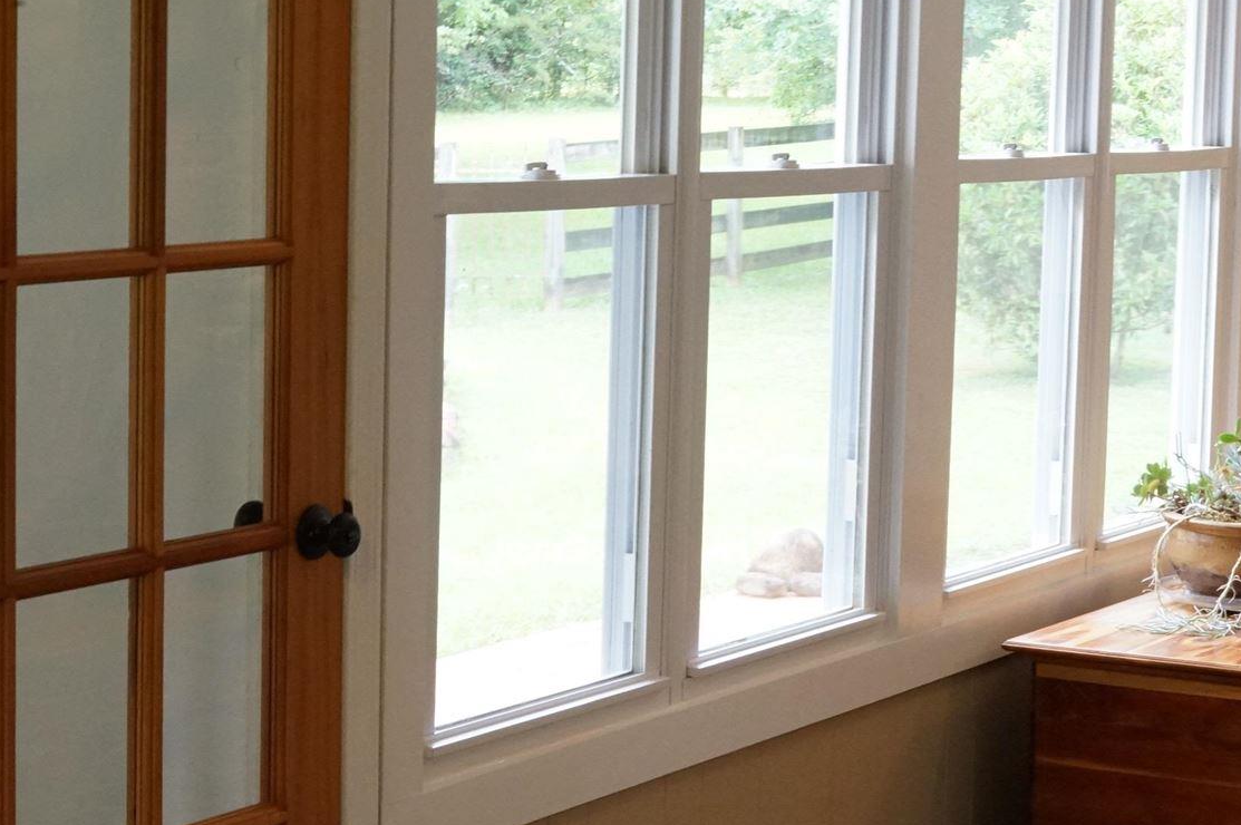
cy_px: 303
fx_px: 3169
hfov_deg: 21.9
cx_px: 959
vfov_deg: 14.8
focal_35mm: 92
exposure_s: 1/10
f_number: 22
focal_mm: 50
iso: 4000
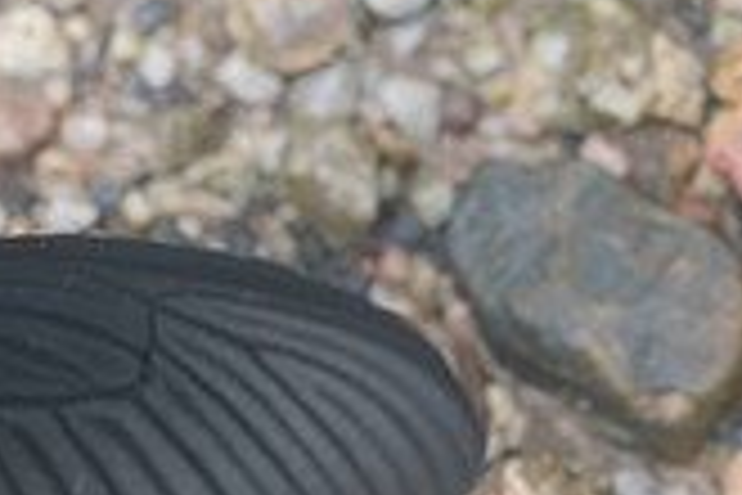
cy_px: 652
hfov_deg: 2.6
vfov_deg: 1.7
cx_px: -292
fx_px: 16323
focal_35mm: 792
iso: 1000
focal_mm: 150
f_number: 5
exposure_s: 1/320
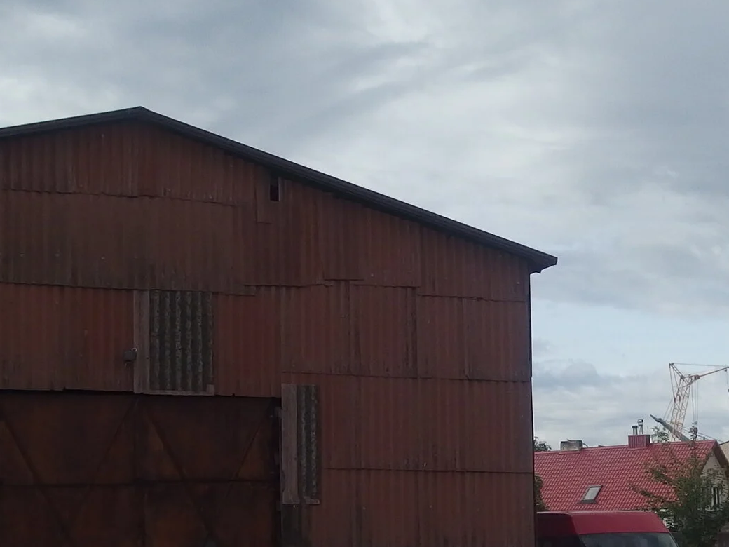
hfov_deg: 26.4
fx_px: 1516
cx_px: 613
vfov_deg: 20.2
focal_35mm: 72
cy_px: 437
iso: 125
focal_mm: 4.7
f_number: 3.2
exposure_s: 1/2000
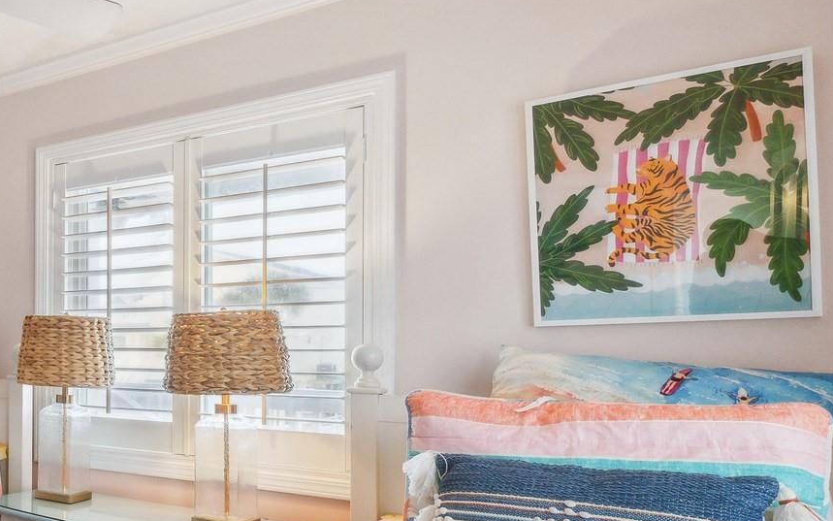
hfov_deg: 42.2
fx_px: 772
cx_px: -119
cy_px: 339
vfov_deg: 37.0
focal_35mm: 34
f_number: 8
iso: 1000
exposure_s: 1/125
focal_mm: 14
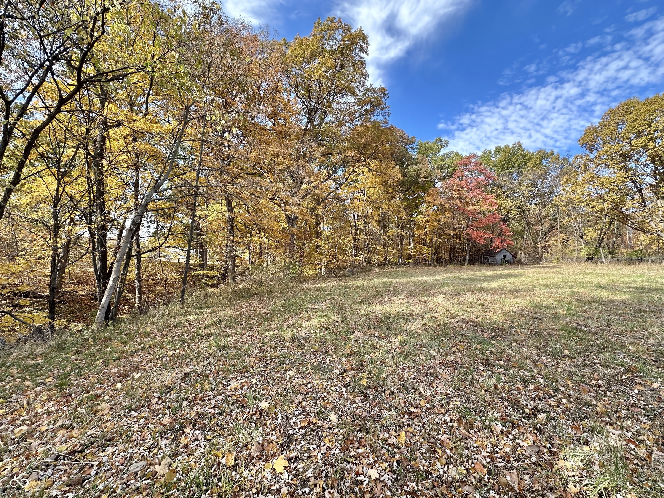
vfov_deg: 85.7
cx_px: 332
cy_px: 249
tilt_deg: +1.2
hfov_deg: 102.1
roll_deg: -1.0
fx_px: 269
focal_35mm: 14
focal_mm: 2.22
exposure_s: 1/259
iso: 40
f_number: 2.2
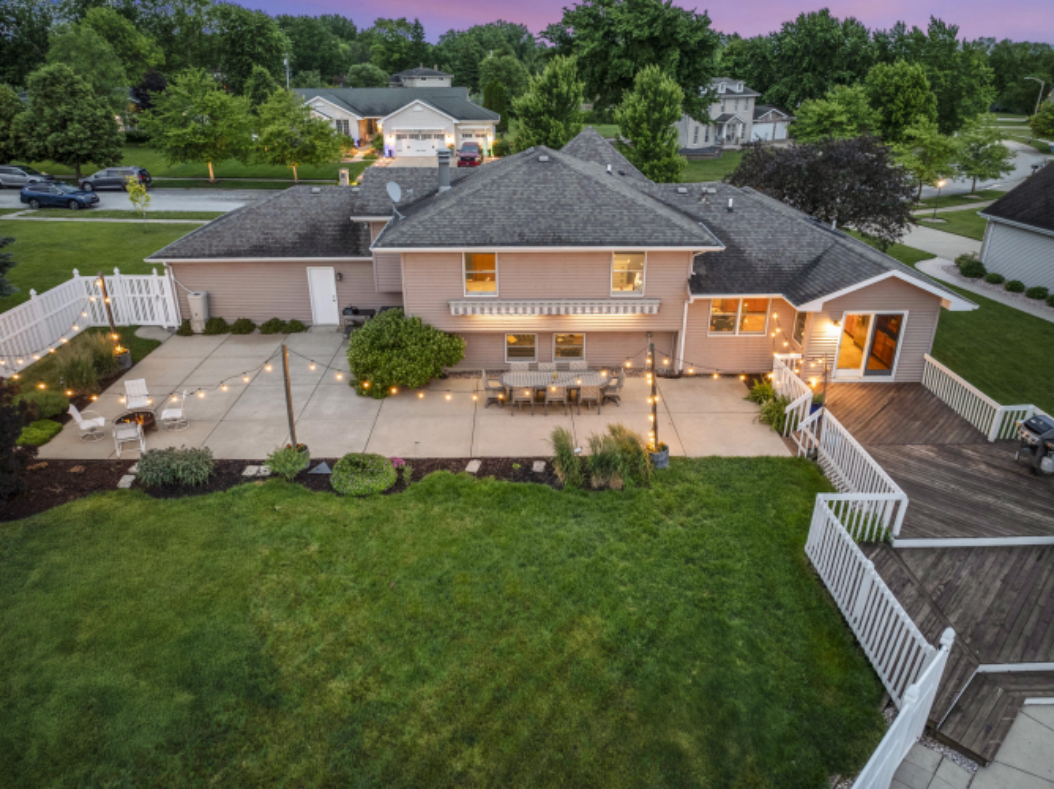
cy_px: 394
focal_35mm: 24
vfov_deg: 56.8
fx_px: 730
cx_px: 527
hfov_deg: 71.6
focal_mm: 12.29
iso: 500
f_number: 2.8
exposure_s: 1/13
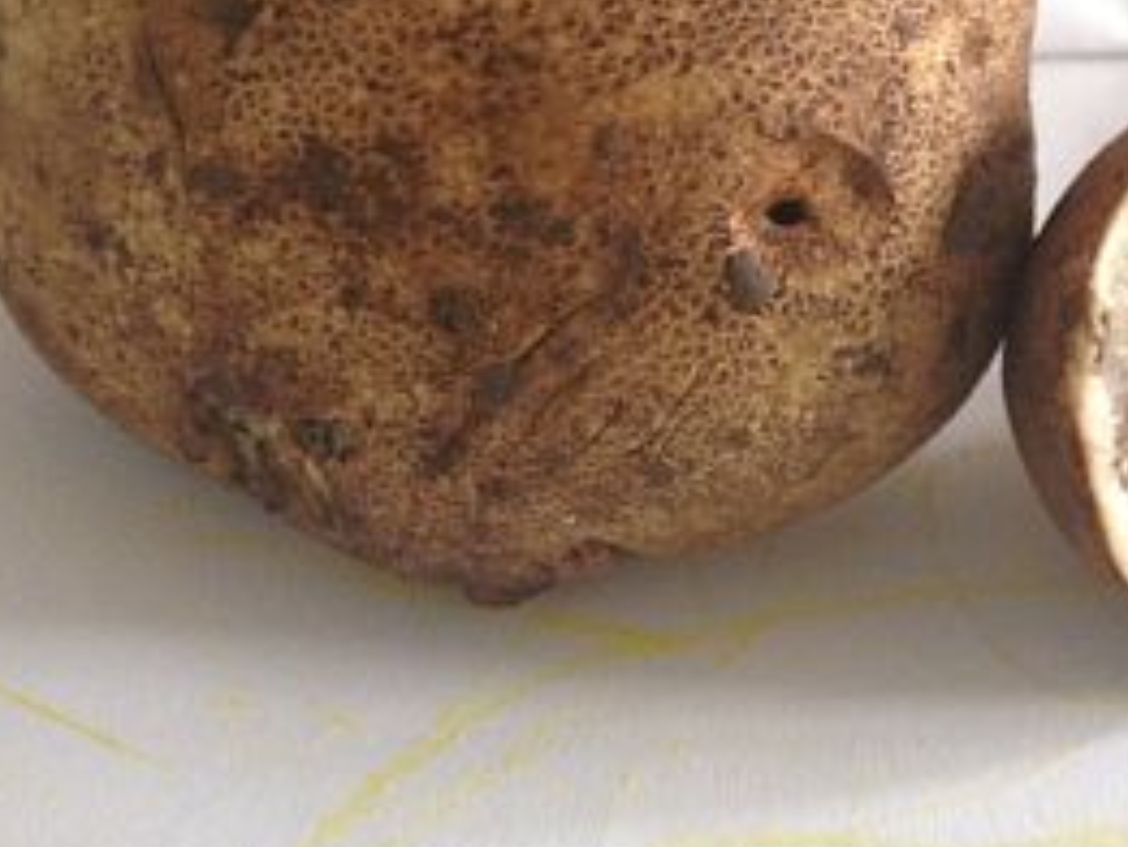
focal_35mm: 83
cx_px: 1016
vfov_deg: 17.4
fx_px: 2706
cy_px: 15
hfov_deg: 23.0
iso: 100
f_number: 2.4
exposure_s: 1/20
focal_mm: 4.28
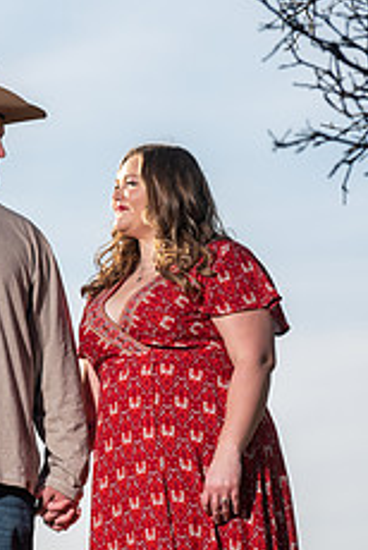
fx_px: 5228
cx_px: 19
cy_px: 342
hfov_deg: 4.0
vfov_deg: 6.0
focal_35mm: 342
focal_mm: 175
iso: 50
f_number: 4.5
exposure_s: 1/250
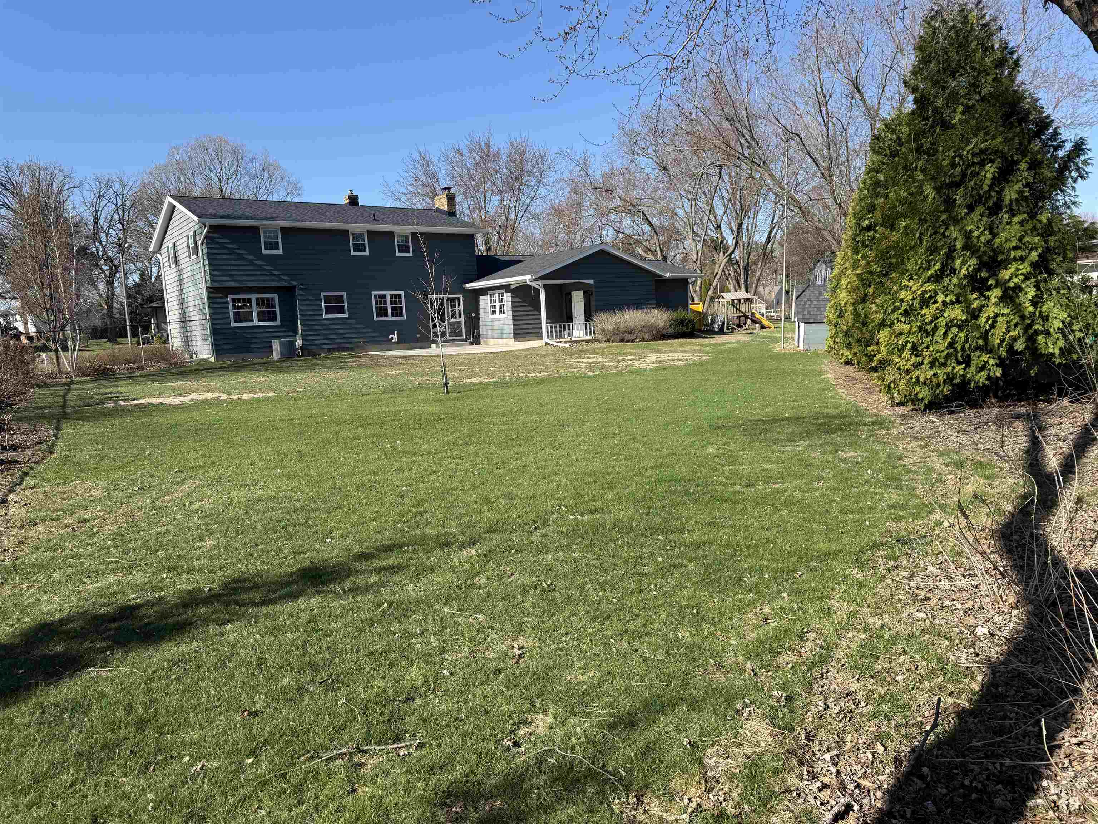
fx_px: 761
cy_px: 412
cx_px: 549
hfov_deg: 71.6
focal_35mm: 24
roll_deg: +3.0
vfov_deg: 56.8
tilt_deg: -6.3
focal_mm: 6.76
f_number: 1.78
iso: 80
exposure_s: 1/2703
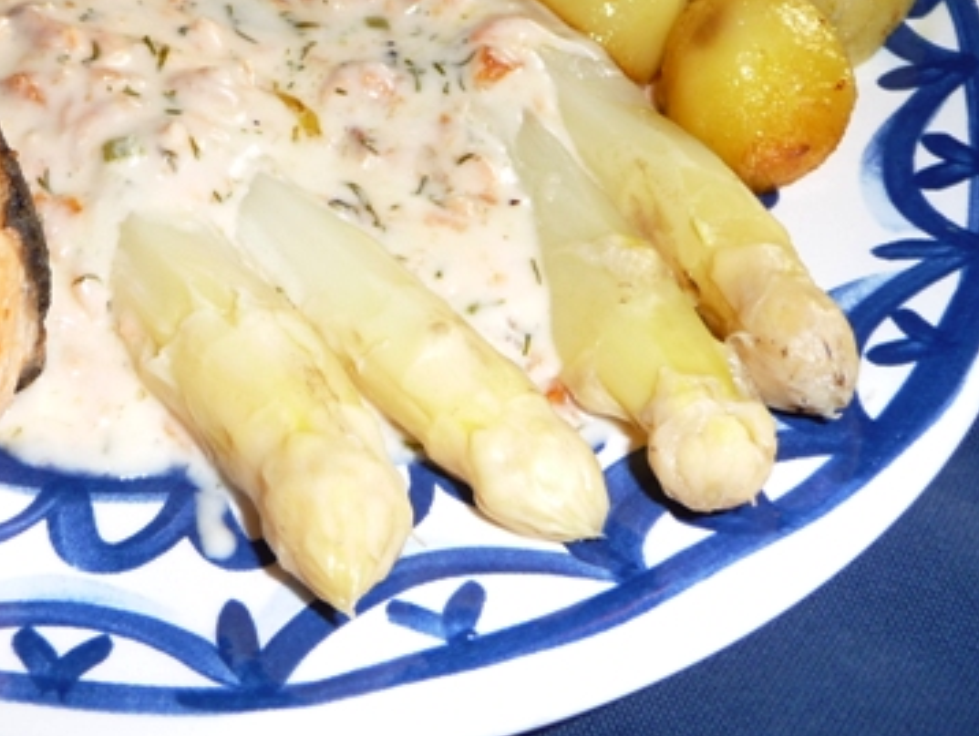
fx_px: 1415
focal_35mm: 50
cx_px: 241
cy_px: 189
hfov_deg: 37.2
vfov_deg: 28.7
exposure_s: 1/30
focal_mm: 4.7
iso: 100
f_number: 3.3
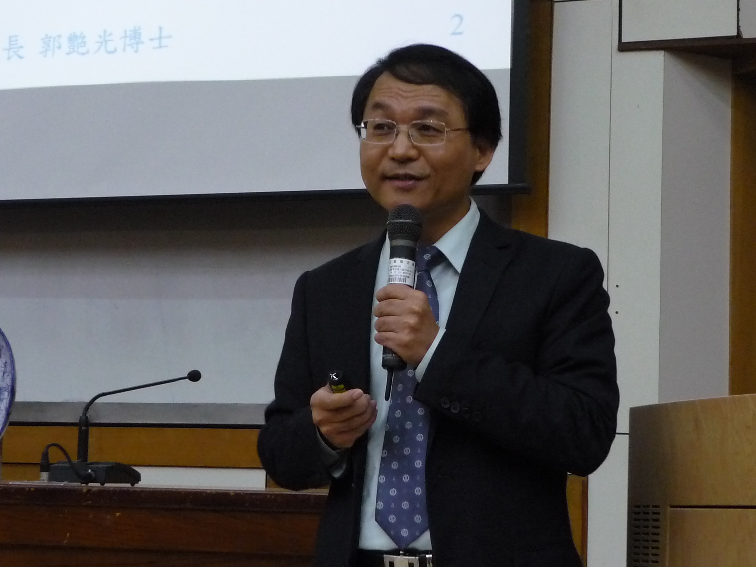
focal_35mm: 88
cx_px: 378
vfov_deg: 16.8
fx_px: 1922
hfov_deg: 22.3
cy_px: 284
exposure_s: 1/40
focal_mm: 9.1
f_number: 3.4
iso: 400
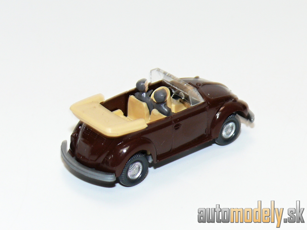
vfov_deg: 10.2
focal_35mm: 146
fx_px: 1295
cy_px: 115
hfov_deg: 13.5
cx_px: 154
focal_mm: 17.3
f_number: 4
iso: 100
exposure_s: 1/30
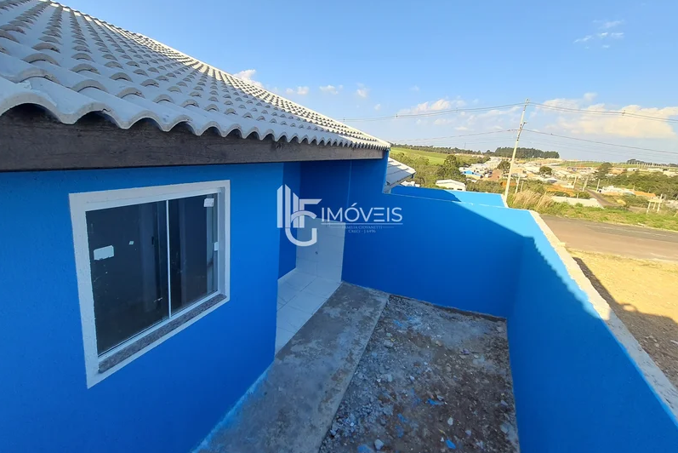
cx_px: 340
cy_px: 215
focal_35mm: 14
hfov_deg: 104.2
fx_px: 264
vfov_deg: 81.2
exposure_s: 1/540
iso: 50
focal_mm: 1.74
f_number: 2.2
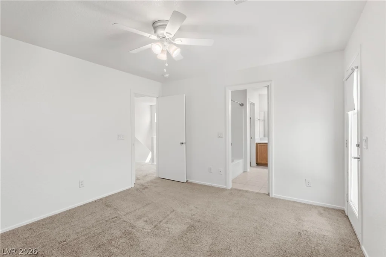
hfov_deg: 93.3
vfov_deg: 70.5
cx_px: 193
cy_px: 128
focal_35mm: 17
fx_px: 182
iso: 400
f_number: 8
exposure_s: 1/13
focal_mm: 17
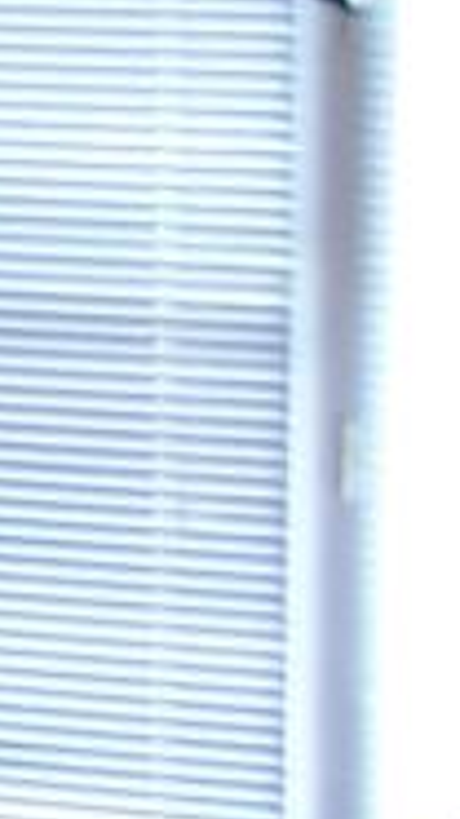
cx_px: -438
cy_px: 518
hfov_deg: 4.2
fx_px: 6226
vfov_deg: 7.5
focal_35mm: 287
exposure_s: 1/8
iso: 140
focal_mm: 6.3
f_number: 2.8
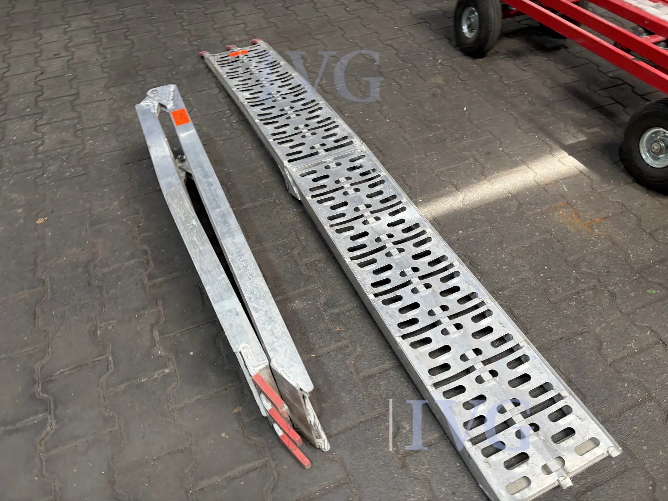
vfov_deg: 53.1
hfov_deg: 67.3
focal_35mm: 26
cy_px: 250
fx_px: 502
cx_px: 334
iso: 125
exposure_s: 1/108
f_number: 1.6
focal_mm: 5.96
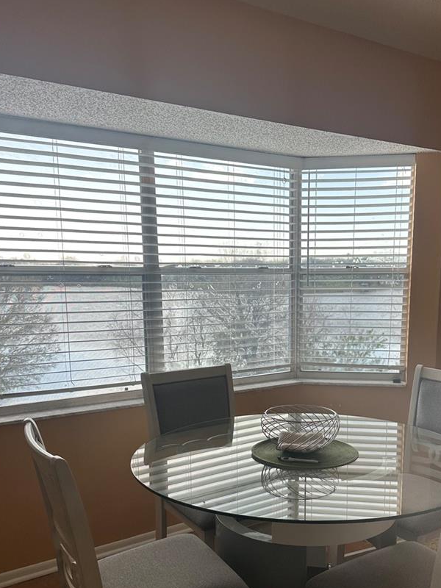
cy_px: 380
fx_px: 612
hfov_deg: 39.5
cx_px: 261
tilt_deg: -12.1
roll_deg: +0.2
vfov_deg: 50.6
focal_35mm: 36
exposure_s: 1/879
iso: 80
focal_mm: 6.86
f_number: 1.78
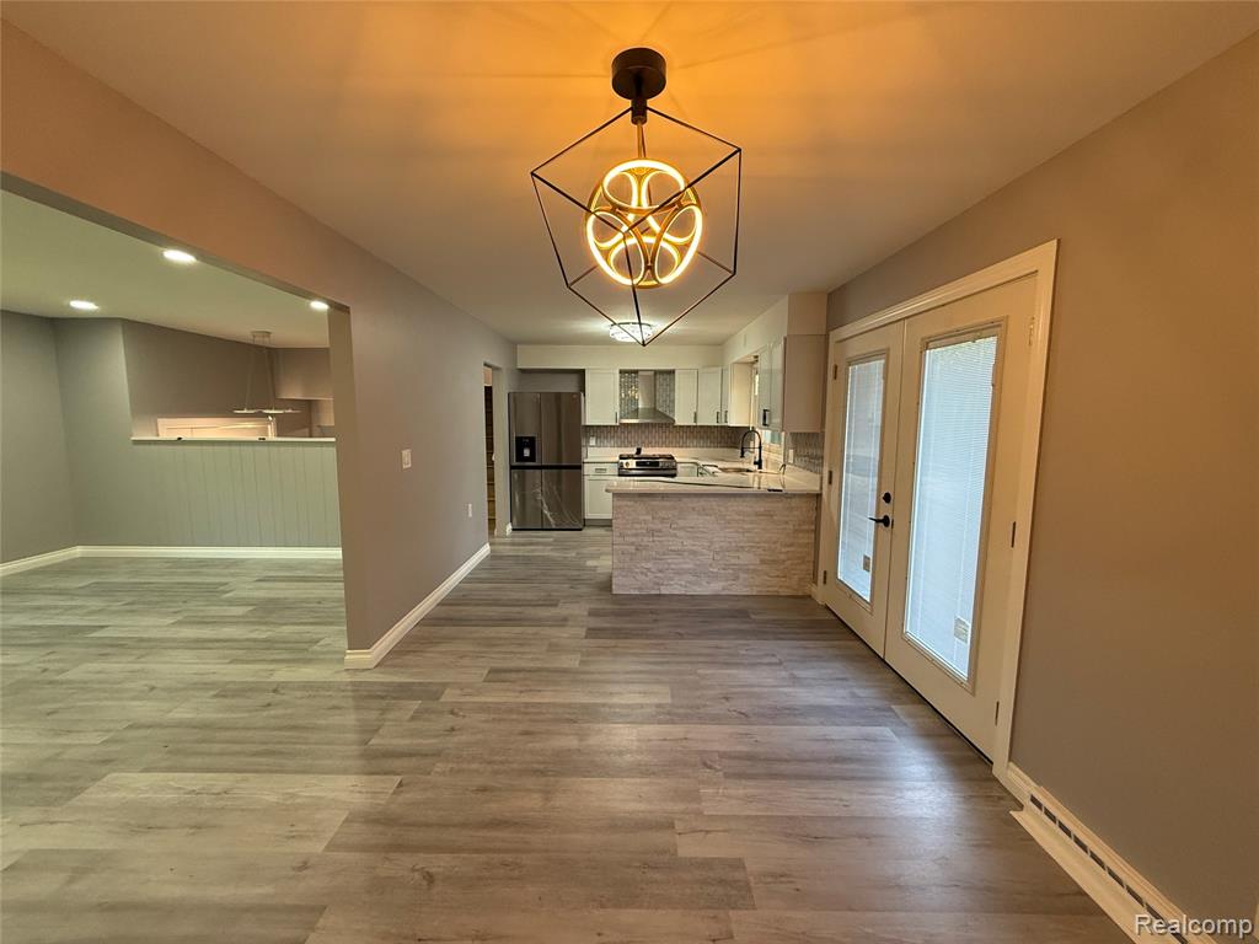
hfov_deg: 102.1
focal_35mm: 14
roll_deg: -0.6
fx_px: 509
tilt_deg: -5.8
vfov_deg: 85.7
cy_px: 472
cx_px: 630
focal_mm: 2.22
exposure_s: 1/120
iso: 250
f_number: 2.2
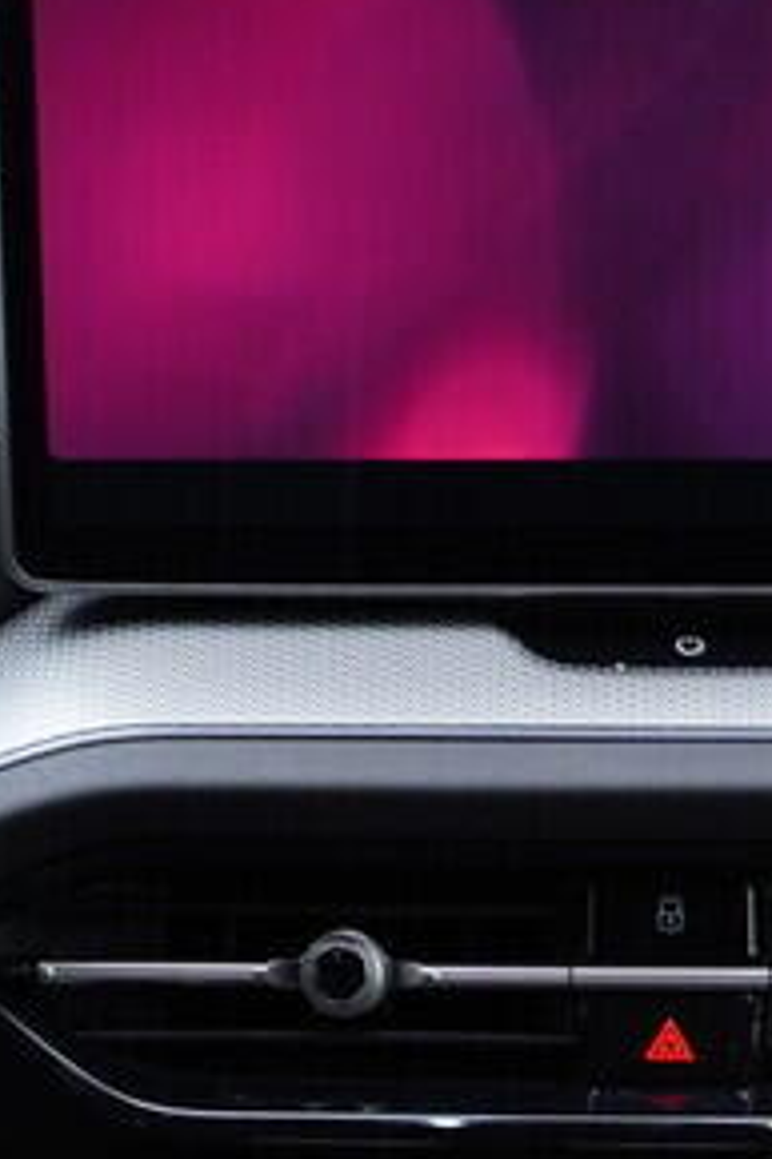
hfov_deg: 7.7
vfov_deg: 11.3
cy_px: 1255
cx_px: 300
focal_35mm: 179
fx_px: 5764
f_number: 2.8
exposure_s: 1/40
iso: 320
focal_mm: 24
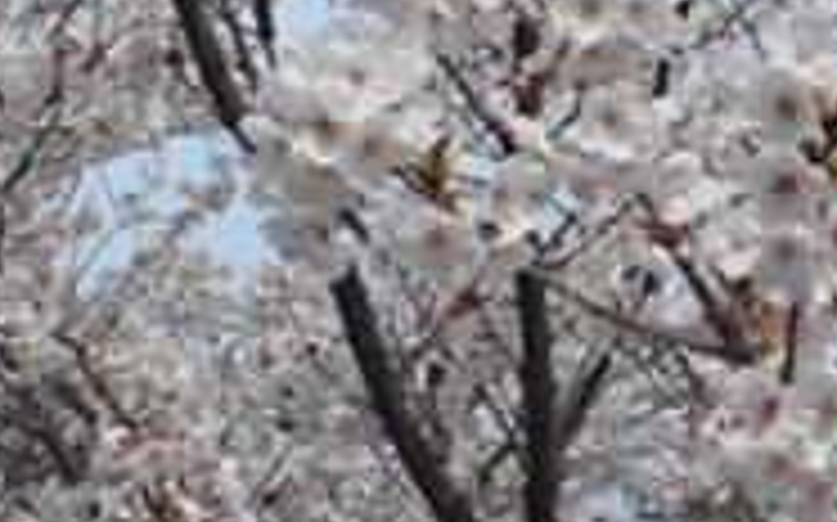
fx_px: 2166
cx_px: 544
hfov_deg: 21.8
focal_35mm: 95
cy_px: 266
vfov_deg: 13.7
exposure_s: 1/1000
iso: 80
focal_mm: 4.7
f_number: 3.4
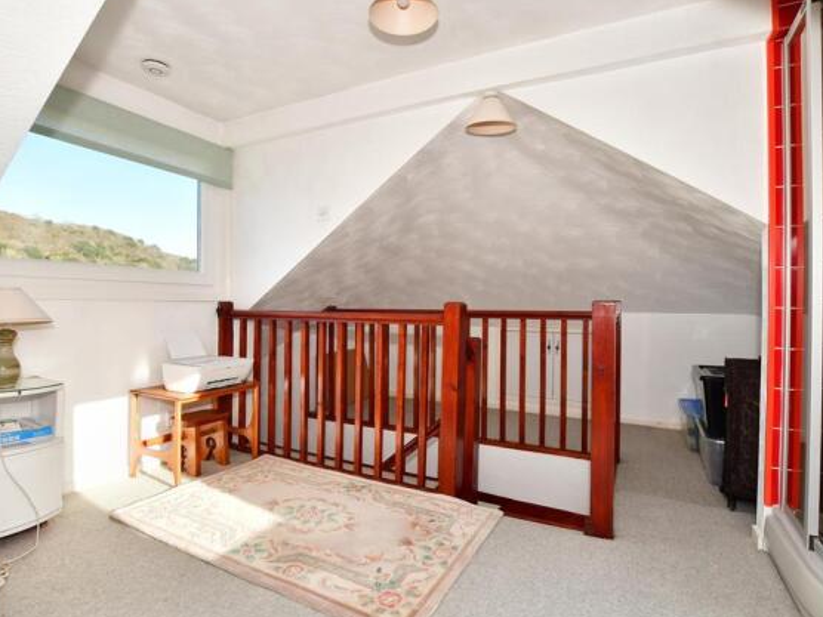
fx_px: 404
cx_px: 426
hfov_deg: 91.0
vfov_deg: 74.7
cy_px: 310
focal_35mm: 17
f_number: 8
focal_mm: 10
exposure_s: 1/30
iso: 400
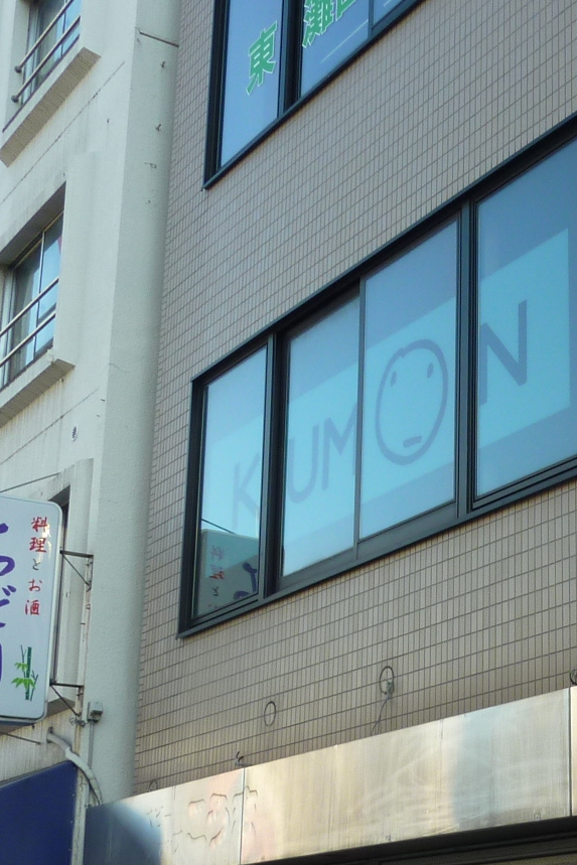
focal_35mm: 62
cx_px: 606
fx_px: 1490
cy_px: 566
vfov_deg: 32.1
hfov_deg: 21.0
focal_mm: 4.1
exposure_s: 1/100
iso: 80
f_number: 4
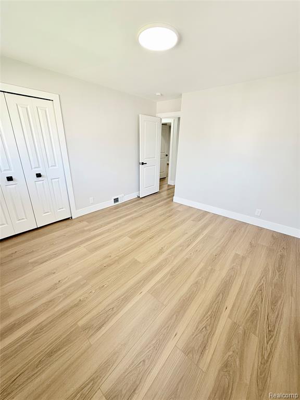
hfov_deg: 85.7
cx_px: 150
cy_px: 200
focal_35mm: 14
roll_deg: -1.8
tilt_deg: -19.4
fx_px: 162
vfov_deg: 102.1
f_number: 2.2
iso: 125
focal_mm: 2.22
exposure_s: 1/99
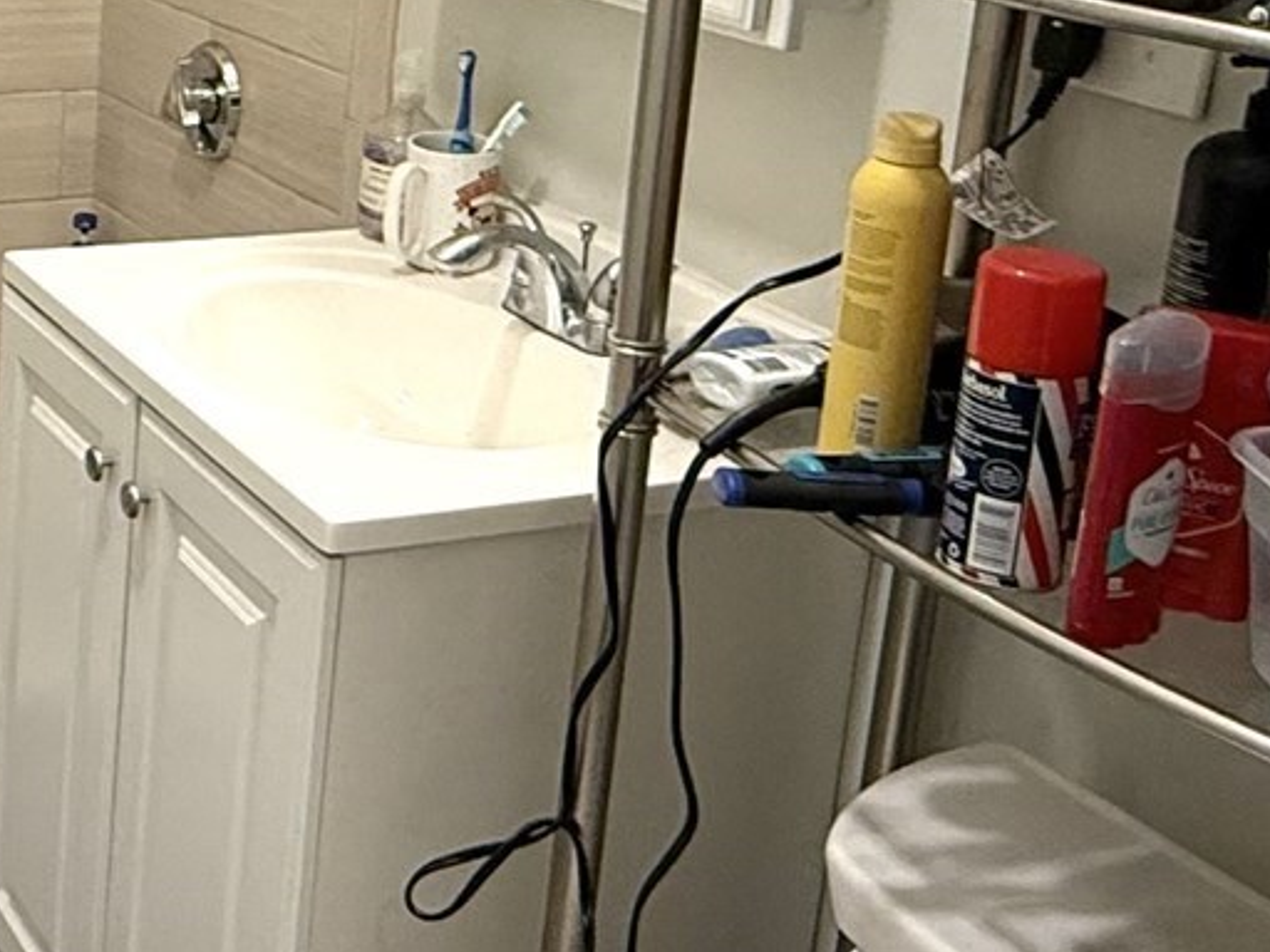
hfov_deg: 31.7
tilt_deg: -13.4
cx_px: 2
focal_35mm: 56
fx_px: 2055
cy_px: 129
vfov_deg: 25.4
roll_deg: -2.2
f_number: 2.2
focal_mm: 2.22
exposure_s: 1/120
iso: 320
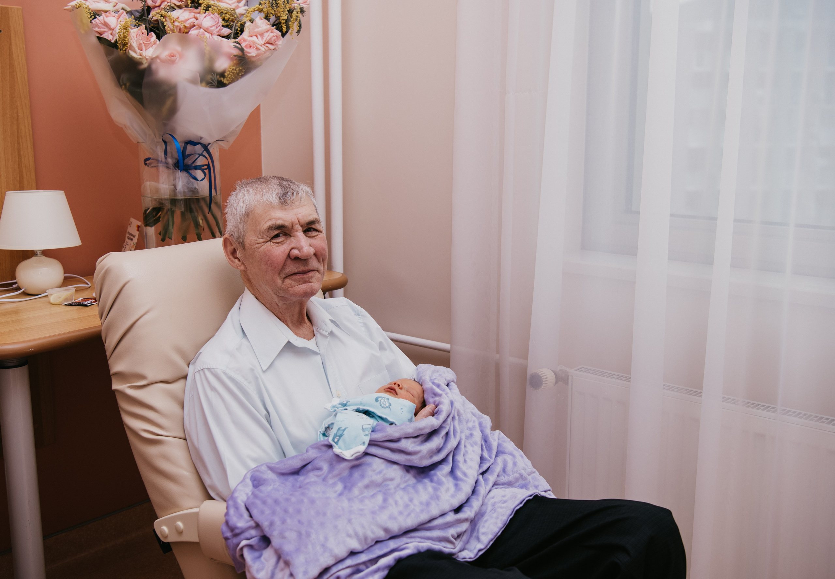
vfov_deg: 33.6
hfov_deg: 47.0
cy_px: 294
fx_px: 960
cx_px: 394
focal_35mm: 41
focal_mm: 35
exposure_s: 1/160
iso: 160
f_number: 4
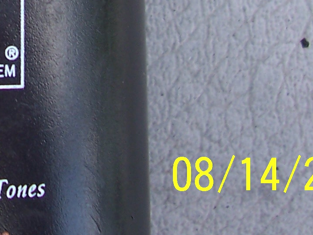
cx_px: -110
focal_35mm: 122
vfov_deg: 11.5
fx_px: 1103
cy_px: -140
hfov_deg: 15.3
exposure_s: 1/250
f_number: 2.7
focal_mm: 5.6
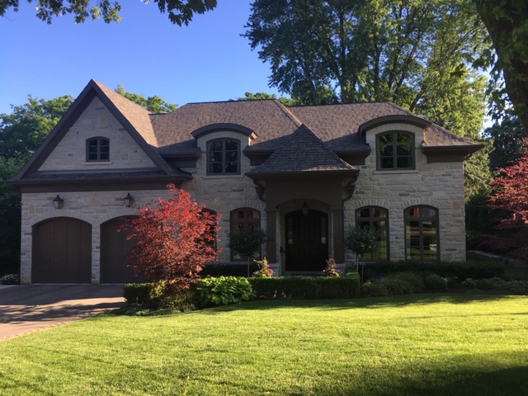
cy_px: 198
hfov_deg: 61.7
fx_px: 442
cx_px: 264
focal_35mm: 29
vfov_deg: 48.2
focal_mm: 4.15
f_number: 2.2
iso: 25
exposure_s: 1/384
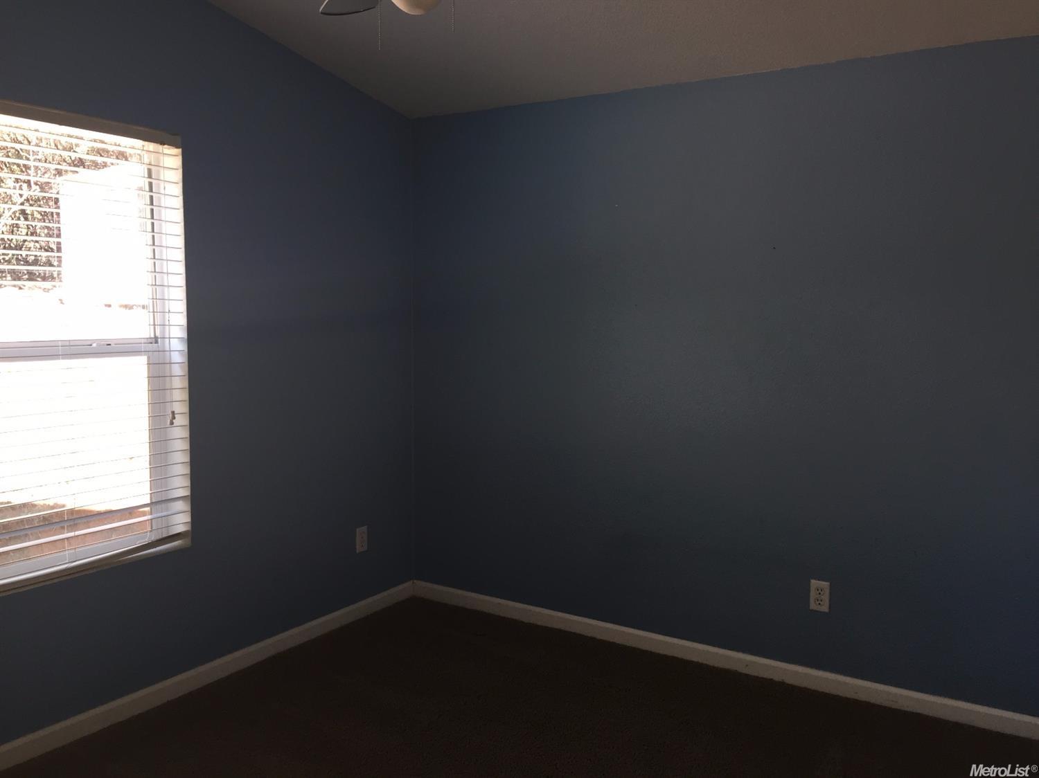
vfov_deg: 48.2
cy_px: 389
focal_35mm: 29
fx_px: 870
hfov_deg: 61.7
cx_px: 520
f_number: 2.2
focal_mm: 4.15
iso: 40
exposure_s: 1/30
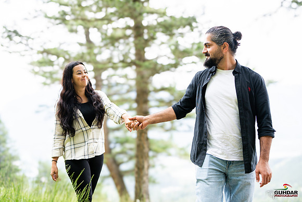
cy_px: 101
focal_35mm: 35
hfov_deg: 54.4
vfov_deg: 37.9
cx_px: 151
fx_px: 294
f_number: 2
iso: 200
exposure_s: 1/1600
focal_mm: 35
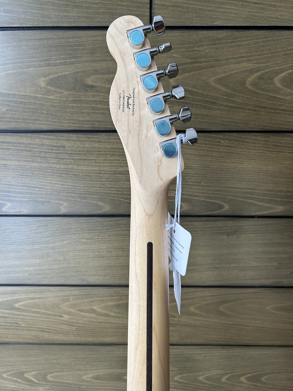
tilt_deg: -20.0
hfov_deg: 53.1
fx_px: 293
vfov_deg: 67.3
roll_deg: +0.3
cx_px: 146
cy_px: 196
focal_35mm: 26
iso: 125
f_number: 1.5
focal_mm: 5.7
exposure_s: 1/96
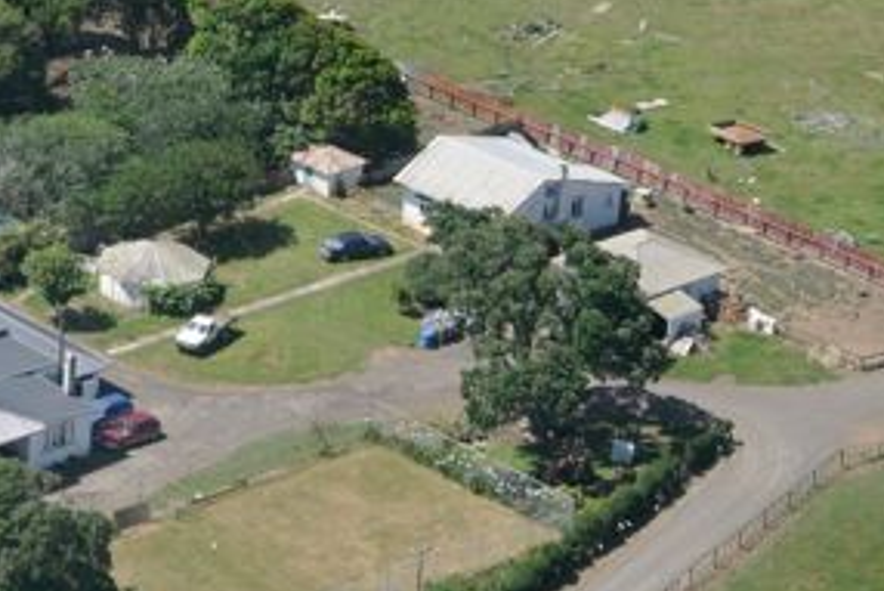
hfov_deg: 12.0
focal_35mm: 168
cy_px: 388
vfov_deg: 8.2
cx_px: -80
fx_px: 4127
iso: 400
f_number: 9
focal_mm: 50
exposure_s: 1/320
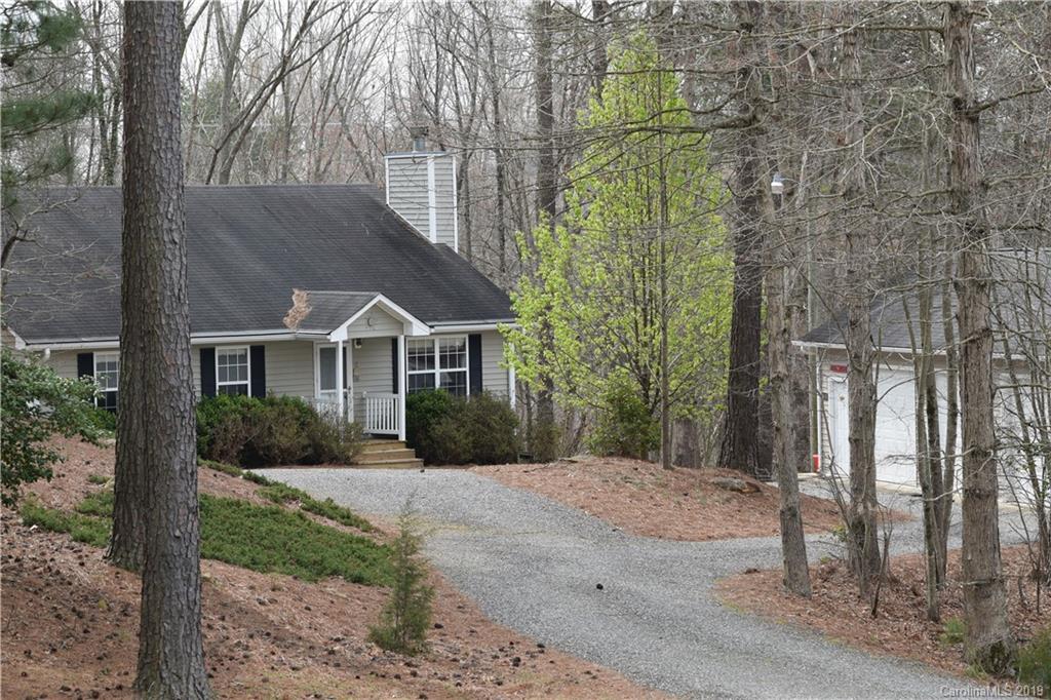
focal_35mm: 120
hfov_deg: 17.1
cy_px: 350
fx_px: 3502
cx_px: 526
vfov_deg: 11.4
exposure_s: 1/250
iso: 280
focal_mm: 80
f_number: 8
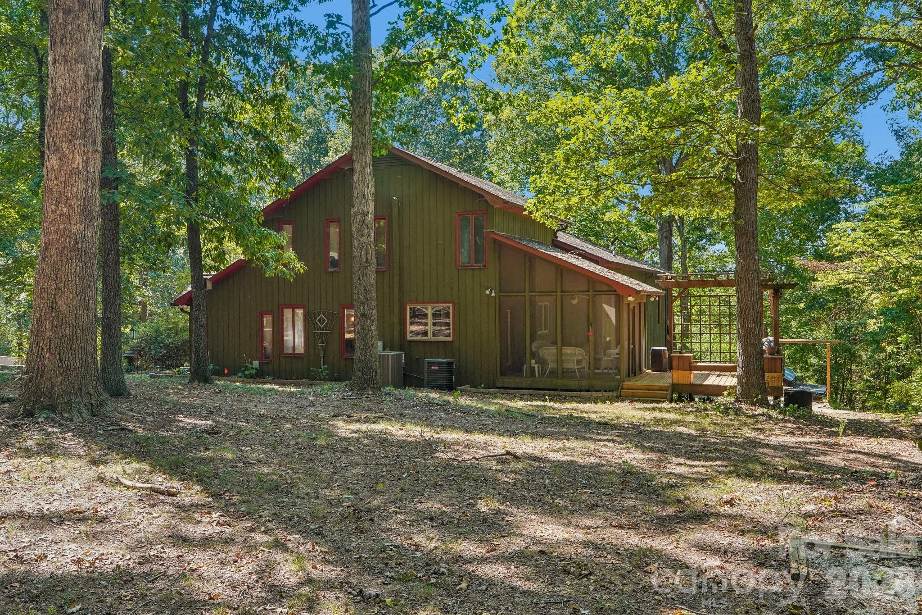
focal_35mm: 30
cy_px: 308
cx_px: 461
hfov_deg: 61.9
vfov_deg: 43.6
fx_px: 768
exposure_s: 1/30
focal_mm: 20
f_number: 8
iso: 250
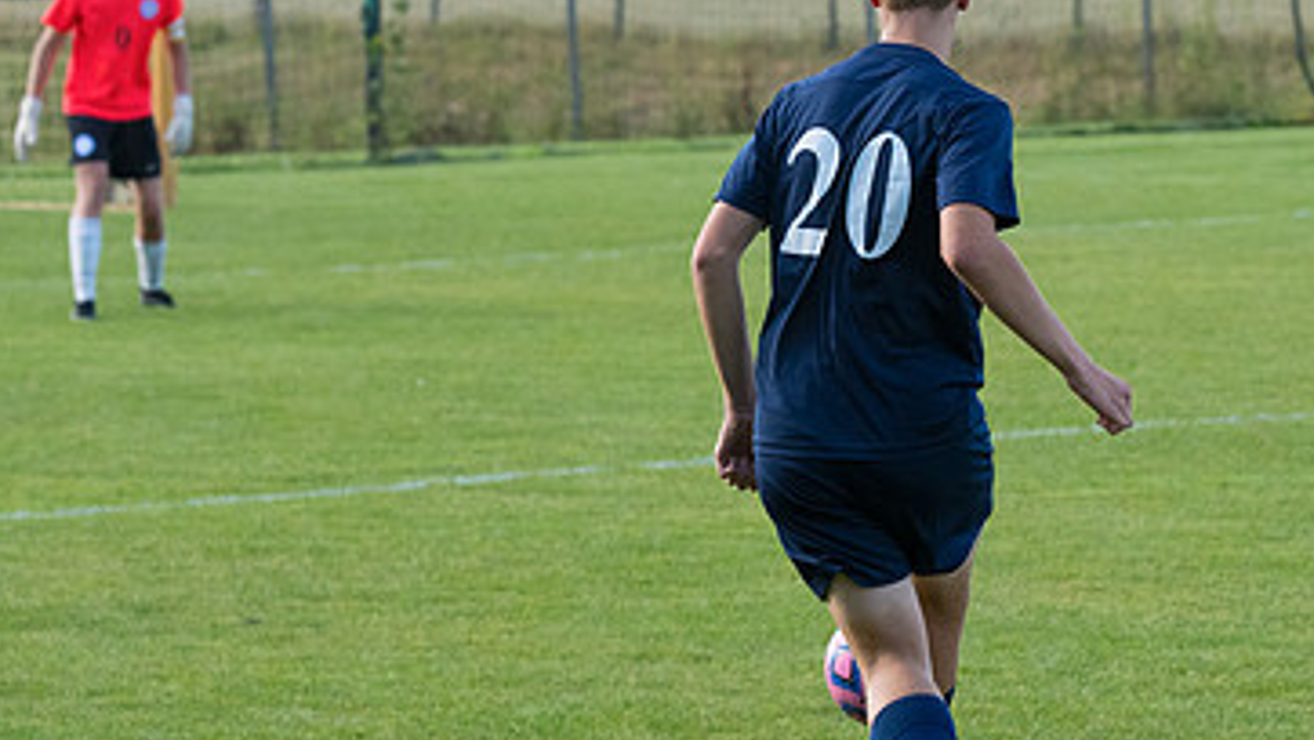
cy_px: 250
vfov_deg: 4.0
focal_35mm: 307
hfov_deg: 7.0
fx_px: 10701
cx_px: 889
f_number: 5.6
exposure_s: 1/1600
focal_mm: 122
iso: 1000
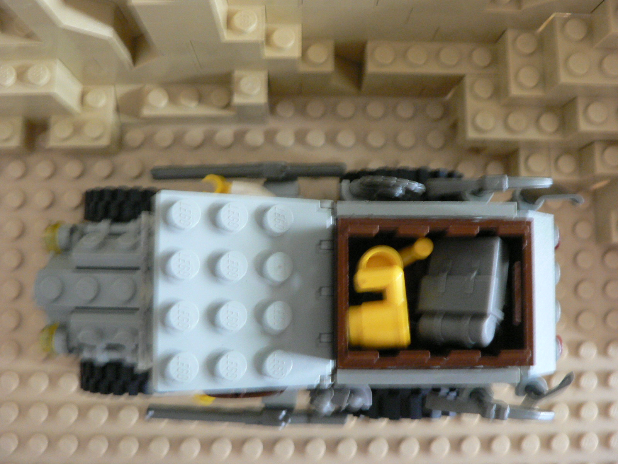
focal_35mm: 36
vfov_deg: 39.7
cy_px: 232
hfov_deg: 51.4
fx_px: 643
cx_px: 309
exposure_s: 1/4
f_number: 2.8
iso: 200
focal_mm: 6
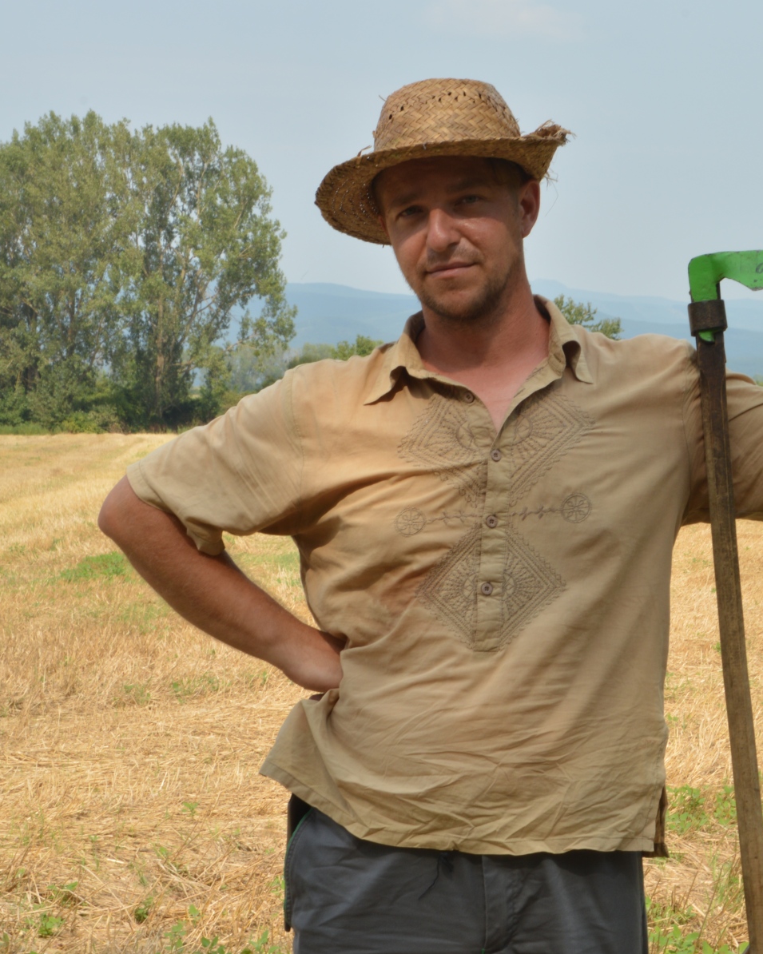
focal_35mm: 106
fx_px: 2992
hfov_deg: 14.4
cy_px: 477
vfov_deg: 18.1
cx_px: 654
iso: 100
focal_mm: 50
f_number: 22
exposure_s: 1/25
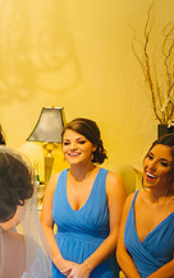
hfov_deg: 17.2
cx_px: -89
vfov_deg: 29.7
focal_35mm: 68
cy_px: 209
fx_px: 517
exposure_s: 1/160
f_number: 3.2
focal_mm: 24
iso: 2000
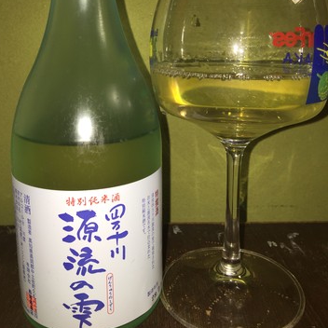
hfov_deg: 47.2
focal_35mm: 35
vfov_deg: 46.4
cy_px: 107
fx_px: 375
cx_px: 161
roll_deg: +0.4
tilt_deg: -8.9
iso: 32
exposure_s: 1/59
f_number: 2.2
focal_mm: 4.15
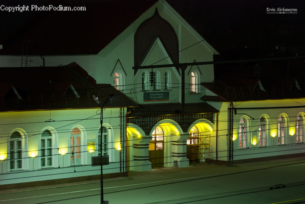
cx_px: 152
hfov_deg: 19.4
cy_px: 102
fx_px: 890
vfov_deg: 13.1
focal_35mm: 105
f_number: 2.8
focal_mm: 70
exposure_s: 1/2
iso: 200
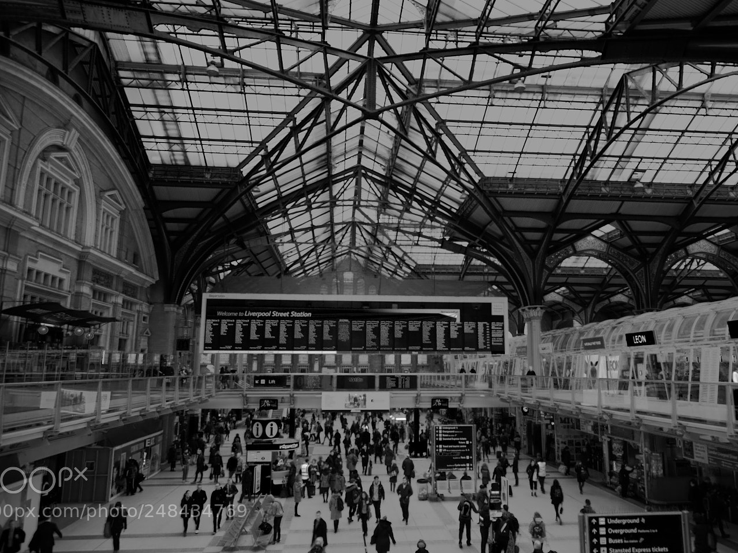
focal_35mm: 29
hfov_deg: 61.5
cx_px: 407
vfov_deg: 48.1
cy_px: 247
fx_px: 618
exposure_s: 1/25
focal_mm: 24
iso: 64
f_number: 4
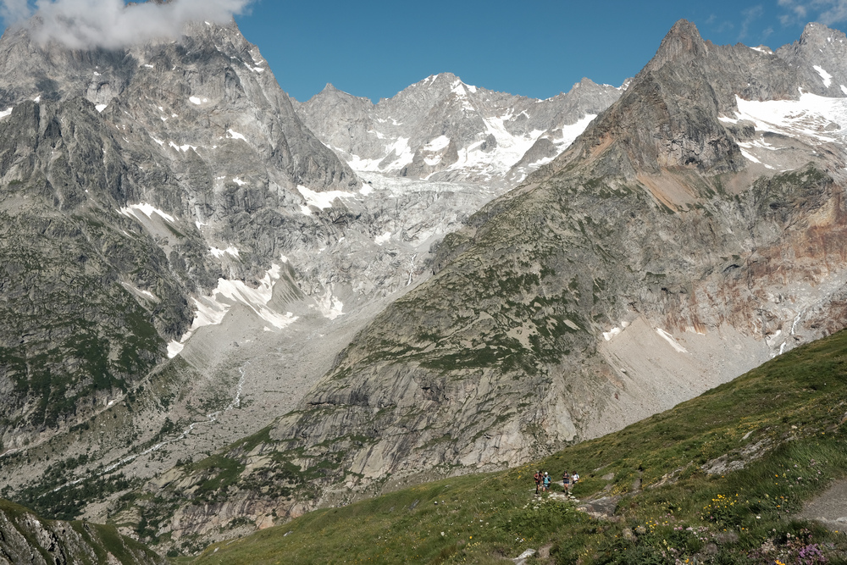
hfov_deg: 54.4
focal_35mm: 35
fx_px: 824
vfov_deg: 37.9
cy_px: 282
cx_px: 424
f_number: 8
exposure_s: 1/450
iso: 160
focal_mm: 23
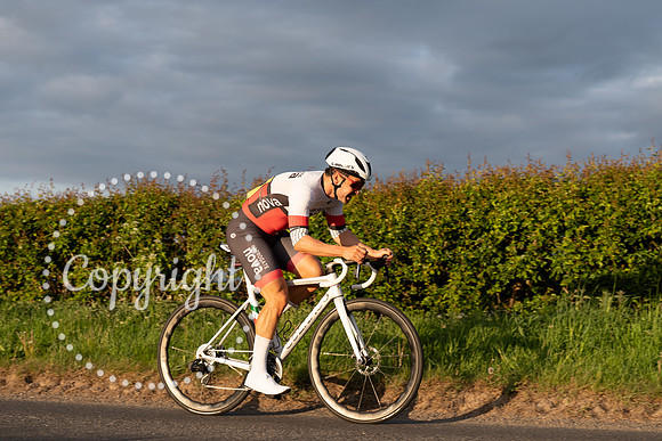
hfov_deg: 28.8
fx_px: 1287
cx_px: 331
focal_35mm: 70
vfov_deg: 19.5
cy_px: 220
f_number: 4
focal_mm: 70
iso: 250
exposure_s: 1/1000
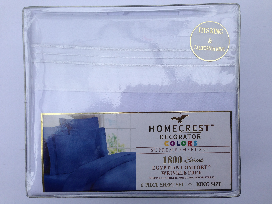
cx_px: 136
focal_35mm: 33
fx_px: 259
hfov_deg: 55.3
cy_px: 102
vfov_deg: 43.0
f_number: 2.4
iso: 50
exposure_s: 1/414
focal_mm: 4.12
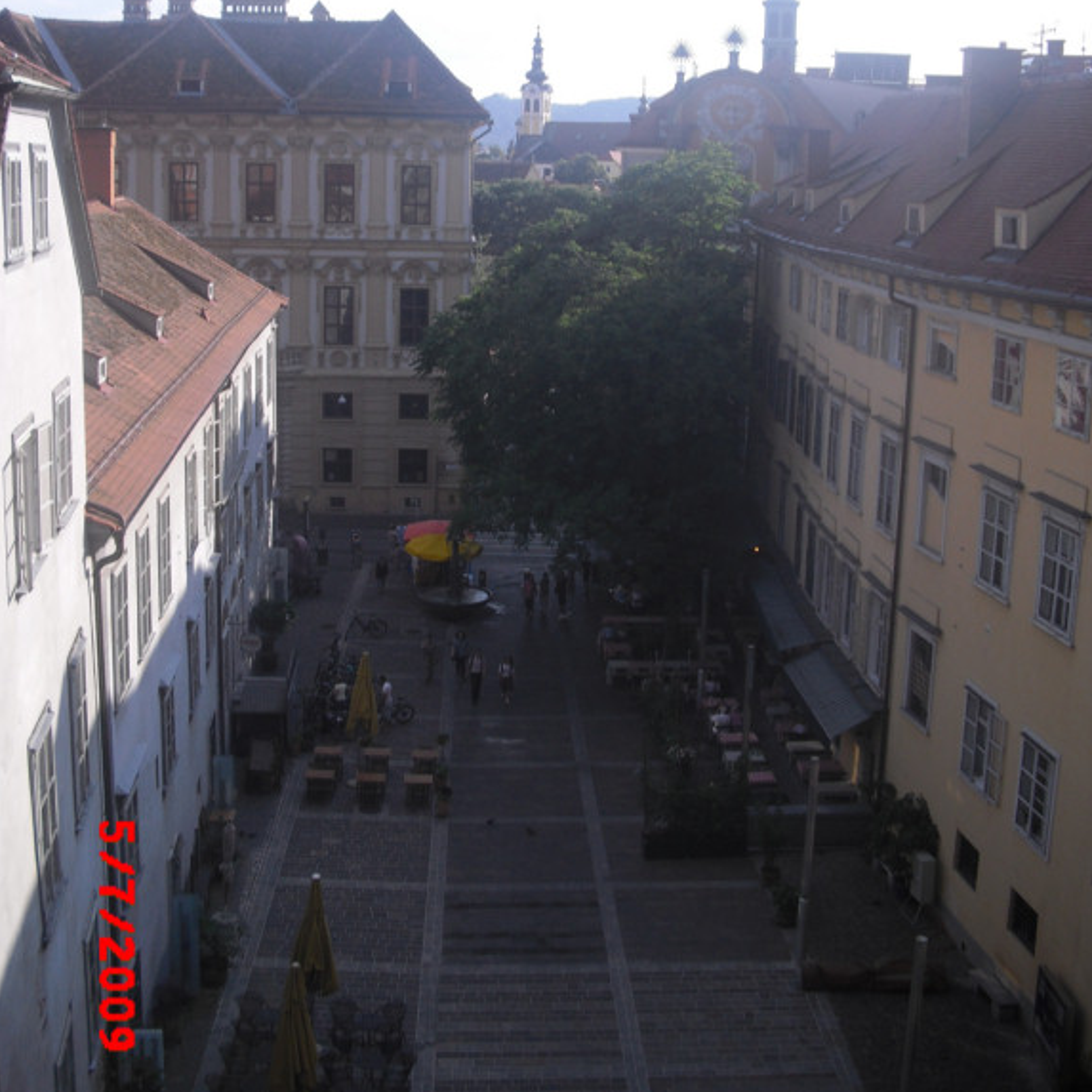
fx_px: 1606
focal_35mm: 45
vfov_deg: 37.3
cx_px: 545
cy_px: 389
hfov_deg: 37.6
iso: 64
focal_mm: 6.2
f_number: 2.8
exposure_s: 1/640
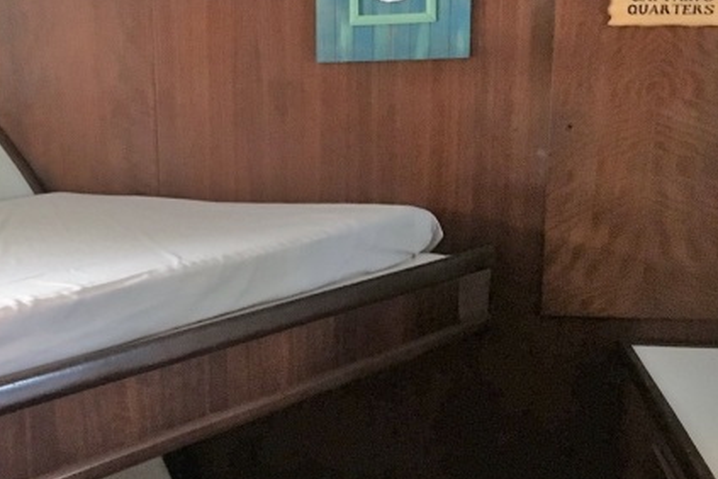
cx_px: 256
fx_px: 1137
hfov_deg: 34.8
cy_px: 355
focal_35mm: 57
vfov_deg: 23.6
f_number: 2.2
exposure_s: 1/15
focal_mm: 4.15
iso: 320
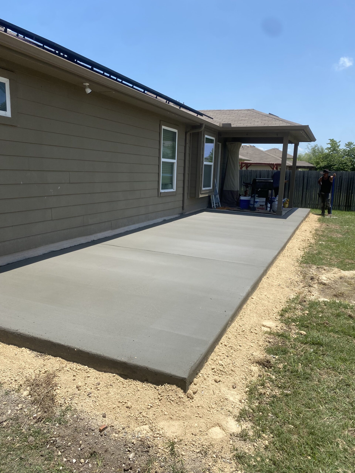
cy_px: 236
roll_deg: -2.2
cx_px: 178
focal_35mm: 26
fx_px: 356
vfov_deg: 67.3
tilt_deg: -10.0
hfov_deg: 53.1
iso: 32
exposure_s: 1/3040
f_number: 1.8
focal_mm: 4.25
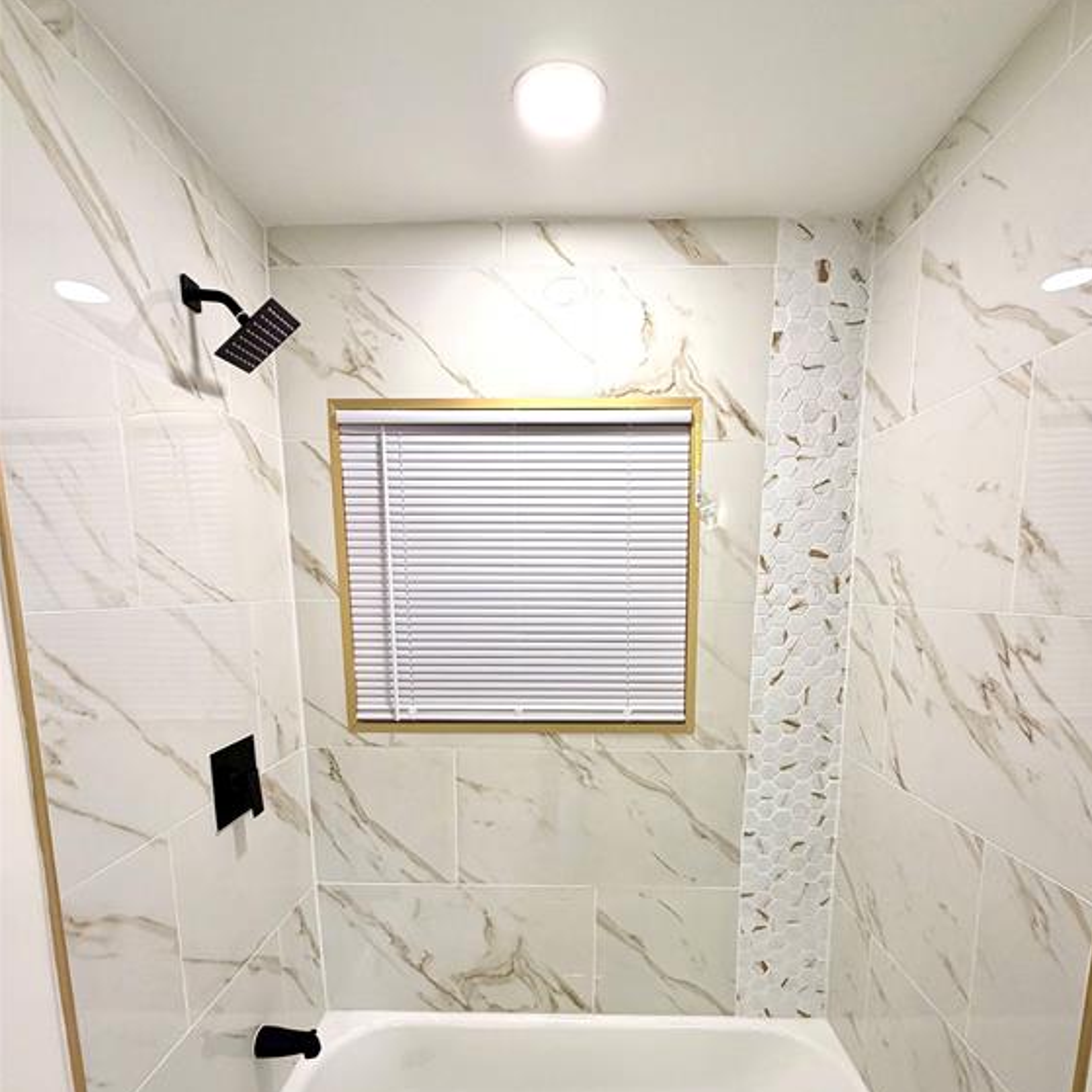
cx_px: 561
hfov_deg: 83.9
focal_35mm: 17
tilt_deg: -9.6
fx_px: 607
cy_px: 680
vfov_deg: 82.4
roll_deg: +0.5
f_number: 2.2
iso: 160
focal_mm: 2.22
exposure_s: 1/60
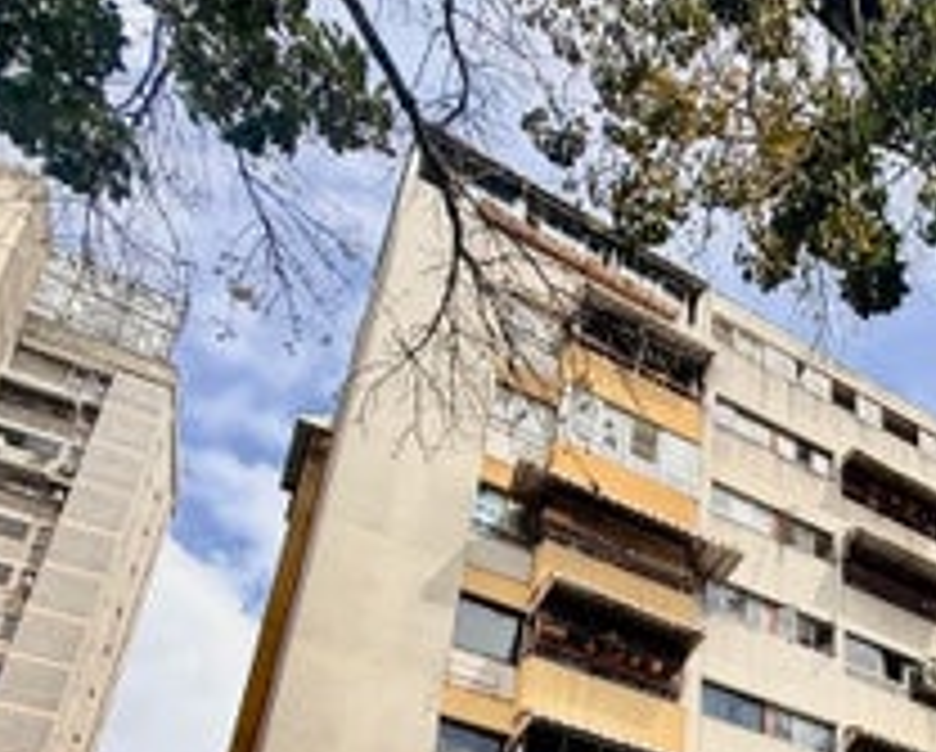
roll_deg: +5.0
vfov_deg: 29.9
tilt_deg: +25.9
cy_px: 932
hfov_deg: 36.9
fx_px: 1165
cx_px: 1030
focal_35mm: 42
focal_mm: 2.22
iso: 50
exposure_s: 1/2165
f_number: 2.2
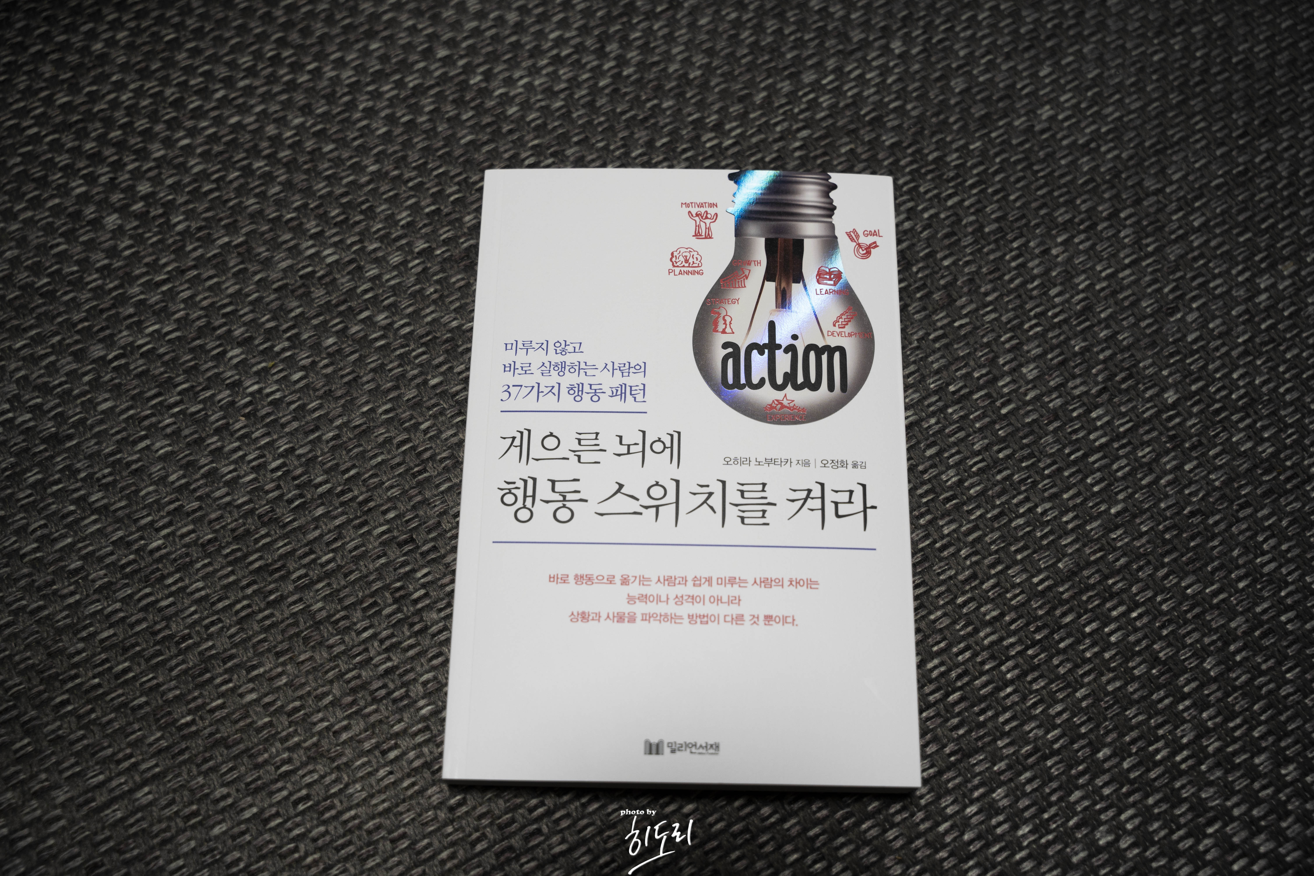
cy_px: 438
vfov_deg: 36.2
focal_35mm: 37
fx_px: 1339
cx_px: 657
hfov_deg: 52.3
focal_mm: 36.7
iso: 125
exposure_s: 1/60
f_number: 4
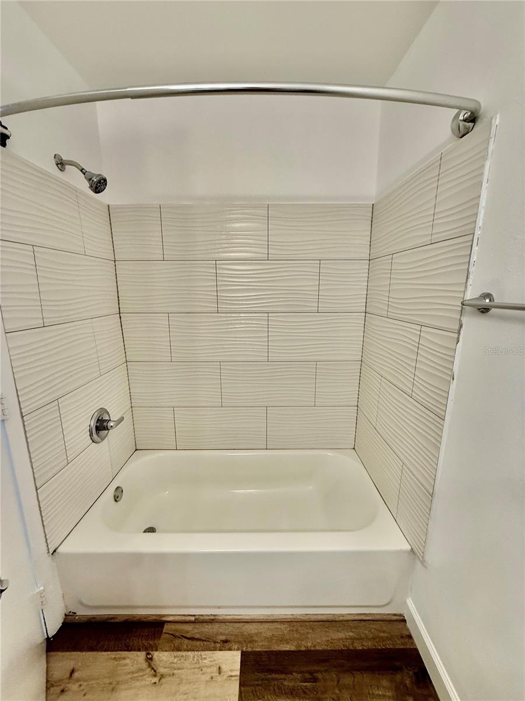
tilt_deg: -13.5
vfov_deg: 102.1
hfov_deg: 85.7
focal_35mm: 14
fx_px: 283
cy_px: 350
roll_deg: -0.4
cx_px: 262
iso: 125
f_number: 2.2
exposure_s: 1/120
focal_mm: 2.22
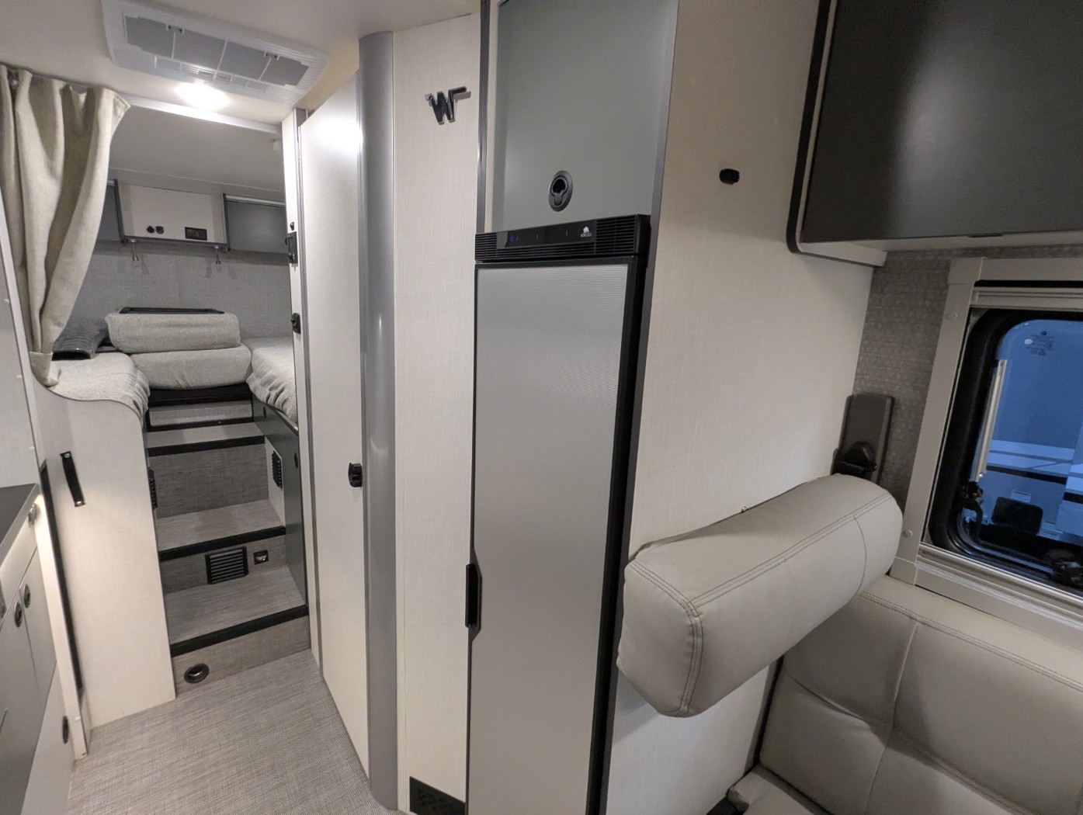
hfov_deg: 94.4
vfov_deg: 78.2
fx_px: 501
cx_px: 542
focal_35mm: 16
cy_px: 408
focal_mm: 2.35
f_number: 2.2
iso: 426
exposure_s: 1/72.7
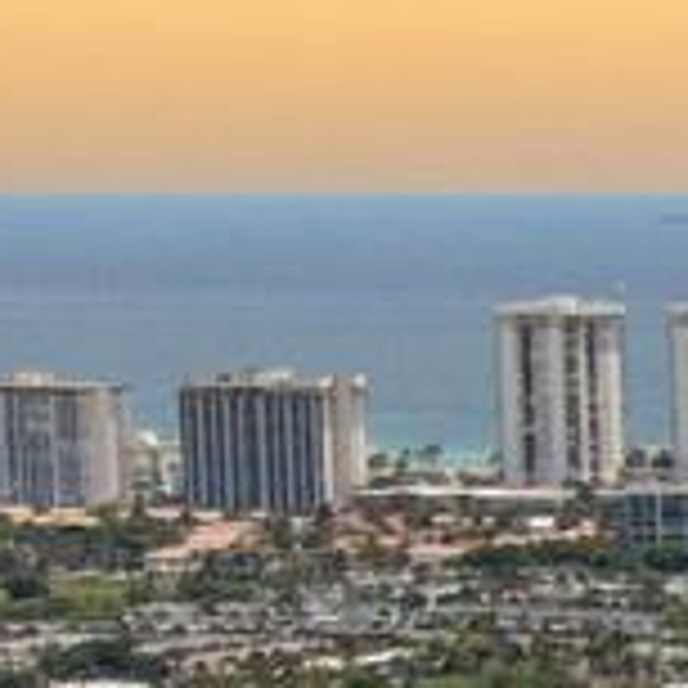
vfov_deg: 7.5
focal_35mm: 222
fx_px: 4992
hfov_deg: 6.1
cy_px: 1452
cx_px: 3035
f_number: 2.8
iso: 100
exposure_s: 1/800
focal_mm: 4.5
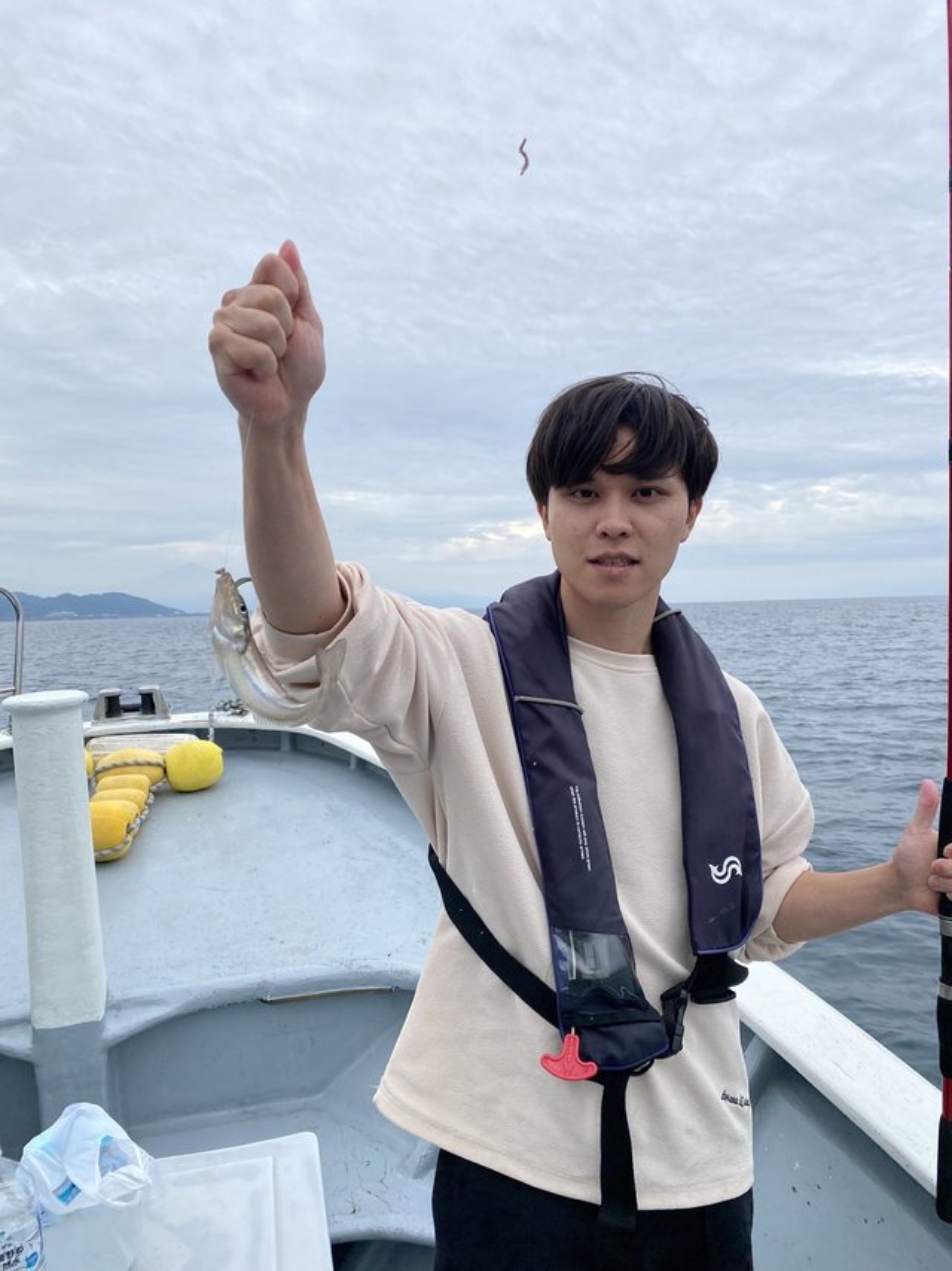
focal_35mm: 26
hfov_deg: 53.0
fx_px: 954
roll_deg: +1.2
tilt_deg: +0.1
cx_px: 476
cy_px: 636
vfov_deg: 67.3
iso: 32
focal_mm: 4.25
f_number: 1.8
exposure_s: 1/1258
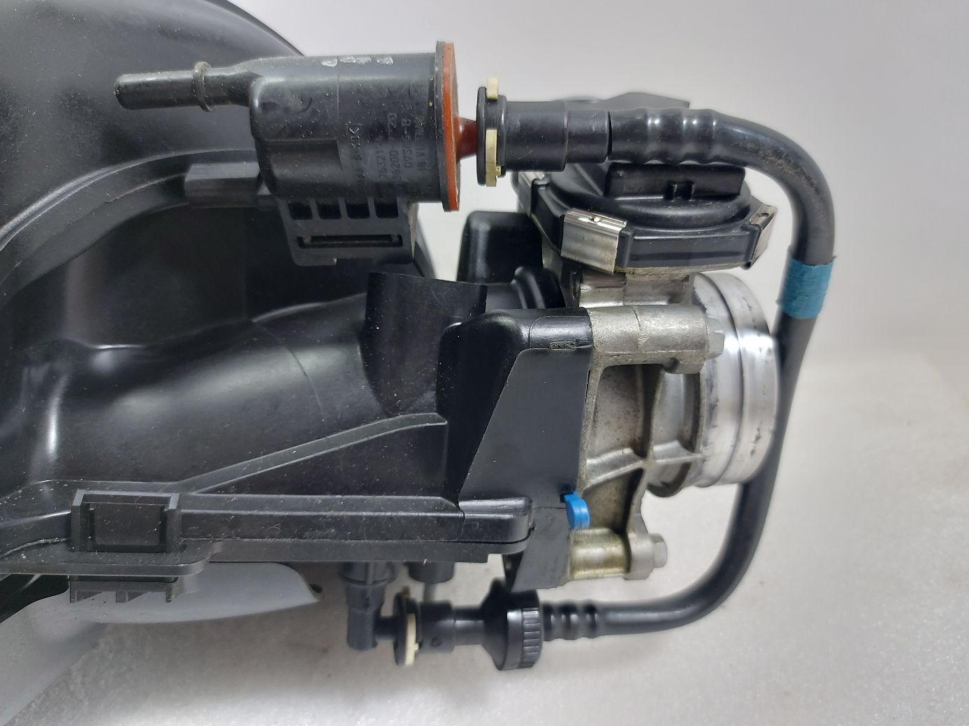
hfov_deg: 71.6
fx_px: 672
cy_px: 363
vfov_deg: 56.8
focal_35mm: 24
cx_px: 484
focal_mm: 5.23
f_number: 1.8
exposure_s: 1/50
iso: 100
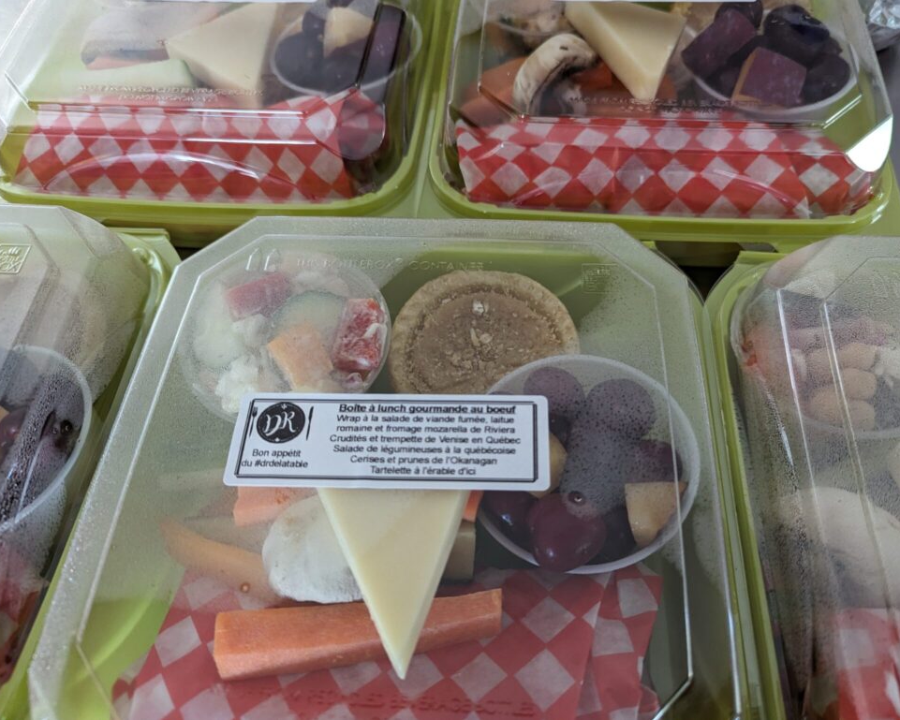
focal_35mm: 25
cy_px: 360
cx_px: 469
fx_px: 666
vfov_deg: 56.8
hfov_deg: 68.1
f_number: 1.85
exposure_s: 1/120
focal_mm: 6.81
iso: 629
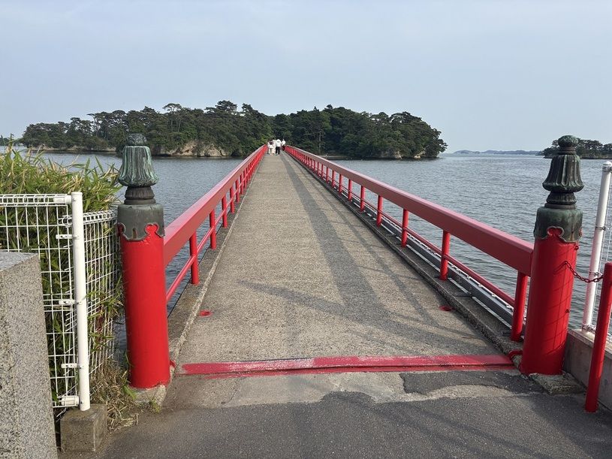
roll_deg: -1.2
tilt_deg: -9.6
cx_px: 306
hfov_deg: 67.3
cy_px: 230
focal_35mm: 26
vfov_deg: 53.1
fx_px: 460
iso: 50
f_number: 1.6
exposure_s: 1/2105
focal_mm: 5.96
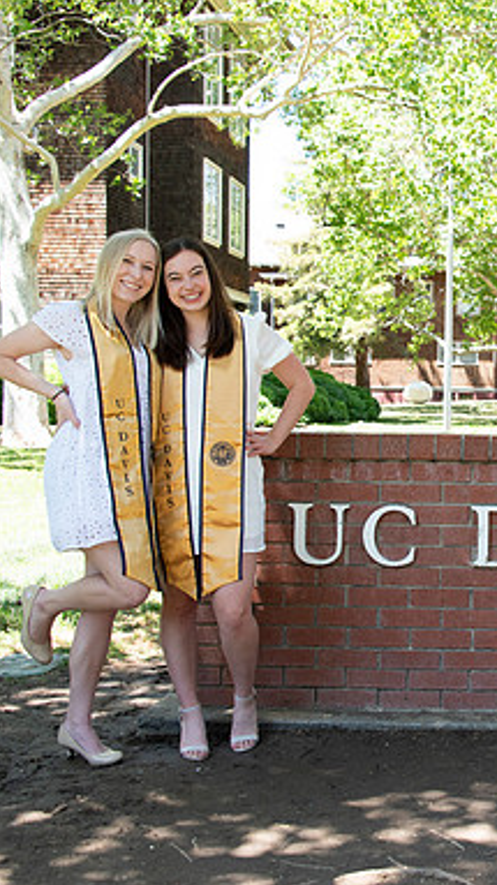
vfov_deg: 38.5
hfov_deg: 21.2
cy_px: 445
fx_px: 1267
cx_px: 536
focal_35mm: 54
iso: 640
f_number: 5.6
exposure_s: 1/320
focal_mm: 34
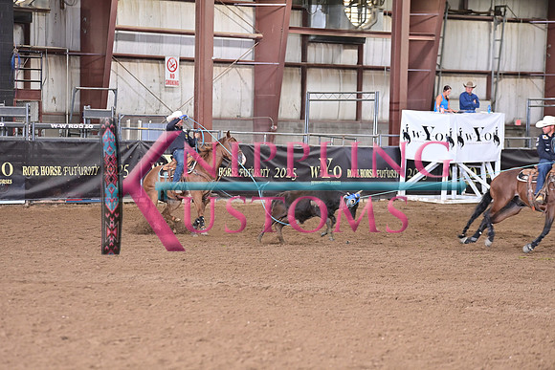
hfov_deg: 11.1
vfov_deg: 7.4
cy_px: 185
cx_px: 278
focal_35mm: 185
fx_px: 2853
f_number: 3.5
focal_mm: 185
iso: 2500
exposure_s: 1/250
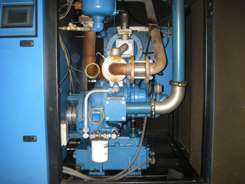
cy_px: 92
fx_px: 269
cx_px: 122
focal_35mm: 38
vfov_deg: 37.7
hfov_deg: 49.0
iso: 400
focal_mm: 6.3
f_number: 3.3
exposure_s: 1/40
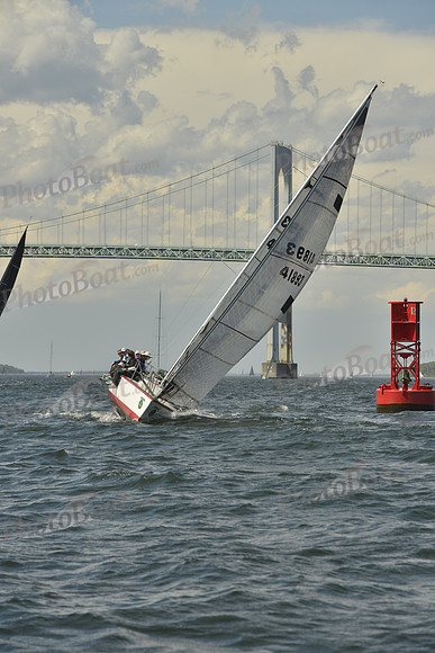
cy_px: 326
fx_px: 2264
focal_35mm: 125
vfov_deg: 16.4
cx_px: 218
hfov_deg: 11.0
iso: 280
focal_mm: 125
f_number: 9
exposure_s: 1/1600
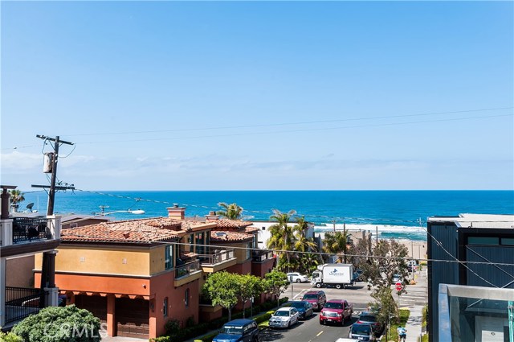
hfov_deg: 53.2
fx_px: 513
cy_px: 171
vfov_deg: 36.8
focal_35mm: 36
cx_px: 257
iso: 200
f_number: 14
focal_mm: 24
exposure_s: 1/160
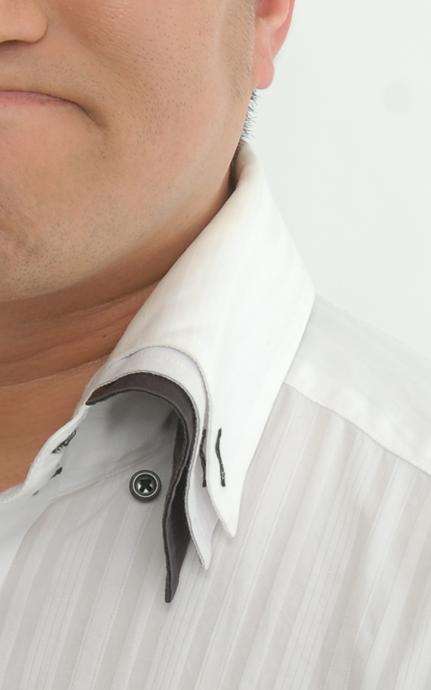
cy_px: 435
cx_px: 66
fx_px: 4642
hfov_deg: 5.3
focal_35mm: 247
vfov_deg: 8.5
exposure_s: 1/125
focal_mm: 48
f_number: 7.1
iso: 200
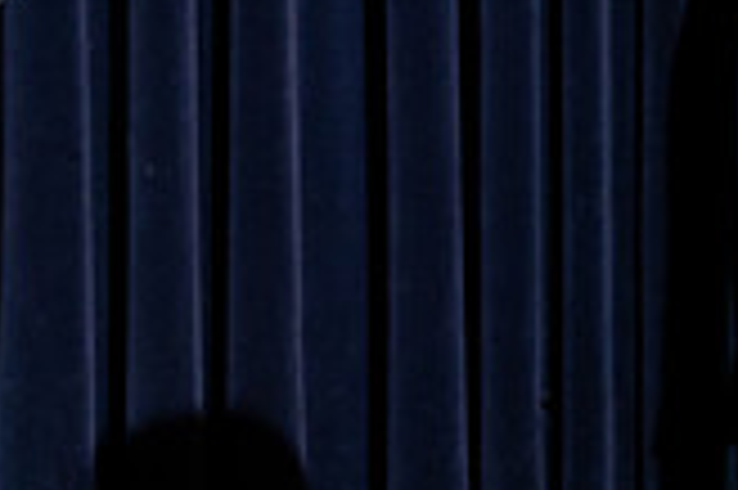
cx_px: -428
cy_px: 20
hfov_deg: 3.9
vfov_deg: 2.6
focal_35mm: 532
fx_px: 10895
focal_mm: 150
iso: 2500
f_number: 5
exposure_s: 1/200
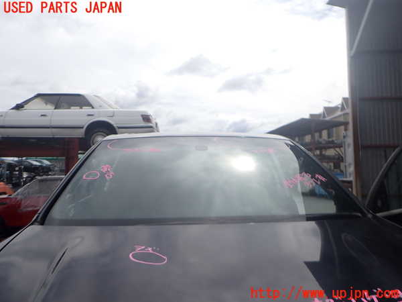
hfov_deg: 69.4
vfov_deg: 54.9
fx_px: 290
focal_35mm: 25
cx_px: 201
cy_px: 151
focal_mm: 4.5
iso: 100
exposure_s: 1/320
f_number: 8
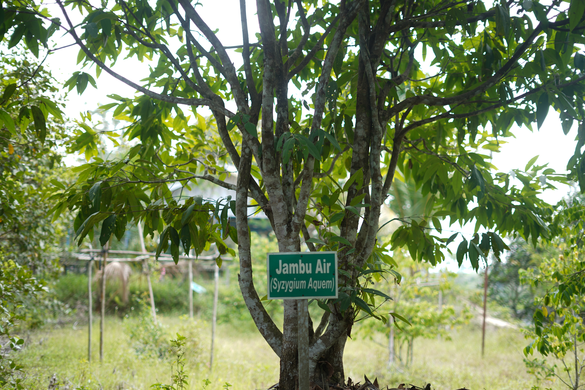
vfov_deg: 27.0
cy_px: 195
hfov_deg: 39.6
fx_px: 812
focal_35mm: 50
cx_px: 292
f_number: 1.8
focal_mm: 50
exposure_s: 1/200
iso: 50
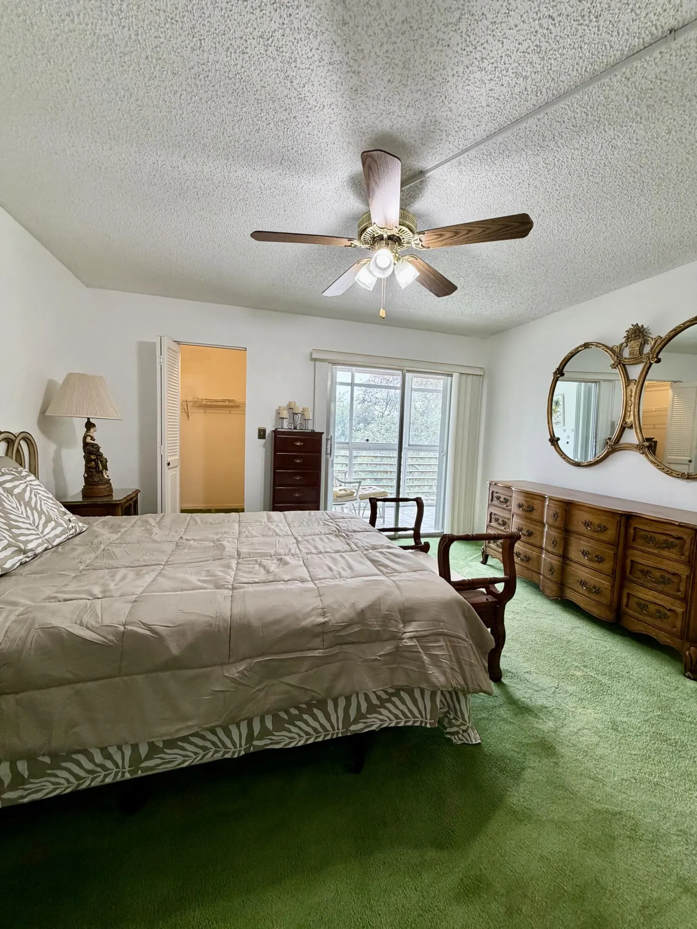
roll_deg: -2.2
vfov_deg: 102.1
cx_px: 348
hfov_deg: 85.7
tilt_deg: -4.4
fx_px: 376
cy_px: 464
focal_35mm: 14
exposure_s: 1/60
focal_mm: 2.22
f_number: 2.2
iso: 200
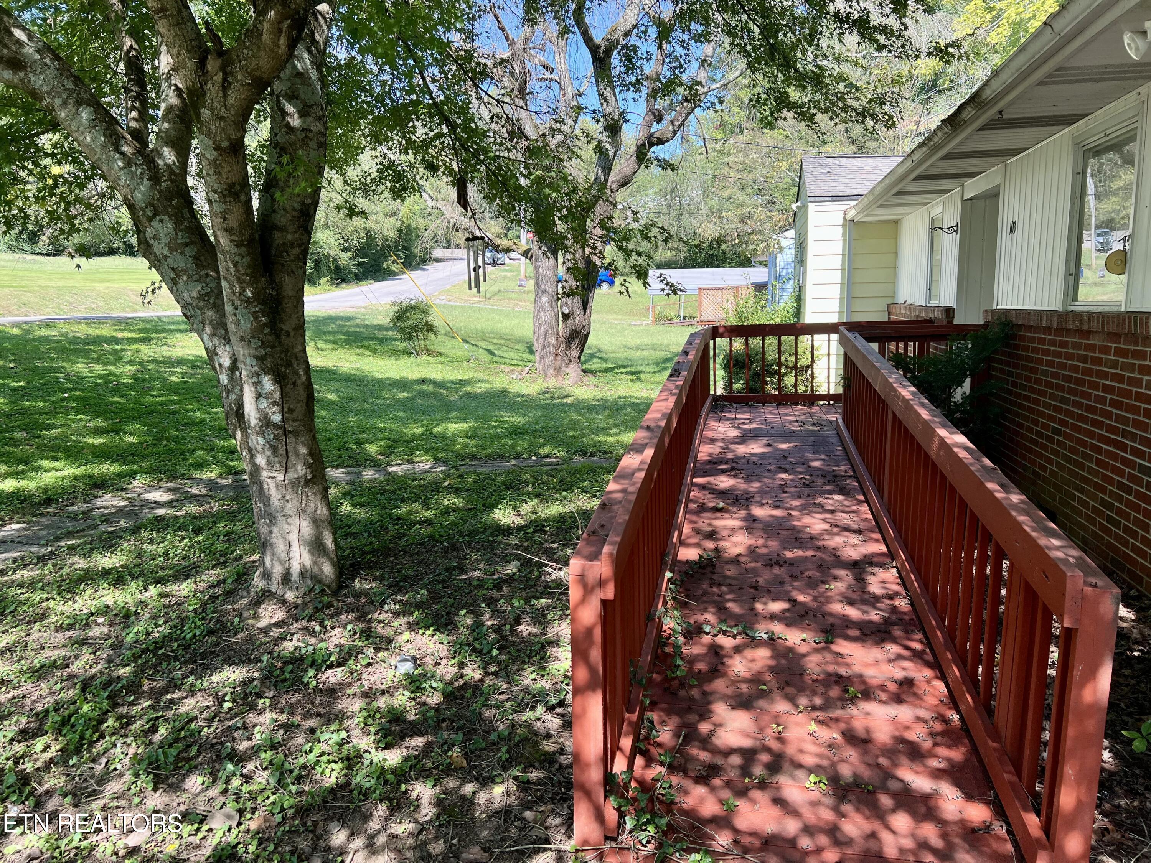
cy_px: 432
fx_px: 865
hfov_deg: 67.3
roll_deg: +1.0
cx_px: 576
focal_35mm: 26
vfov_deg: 53.1
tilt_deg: -8.8
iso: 50
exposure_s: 1/597
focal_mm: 5.7
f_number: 1.5
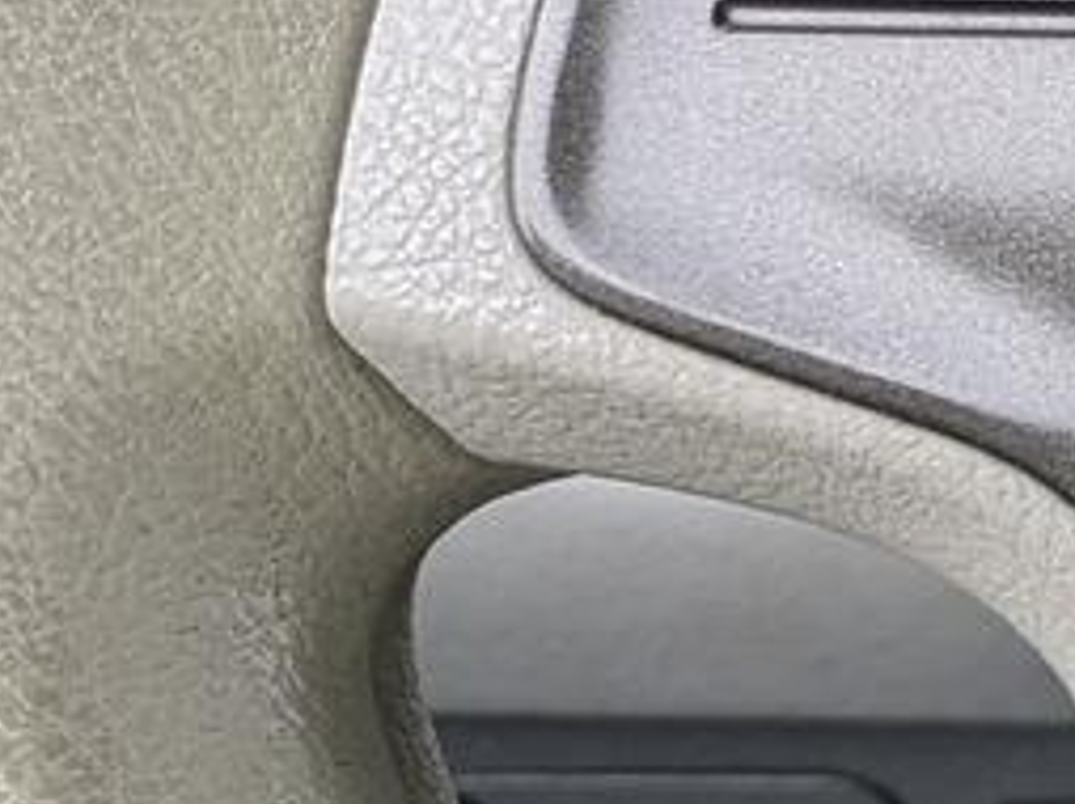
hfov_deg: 12.2
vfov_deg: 11.5
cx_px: 2635
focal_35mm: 126
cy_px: -148
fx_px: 3909
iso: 44
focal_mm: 5.43
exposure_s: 1/110
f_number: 1.89
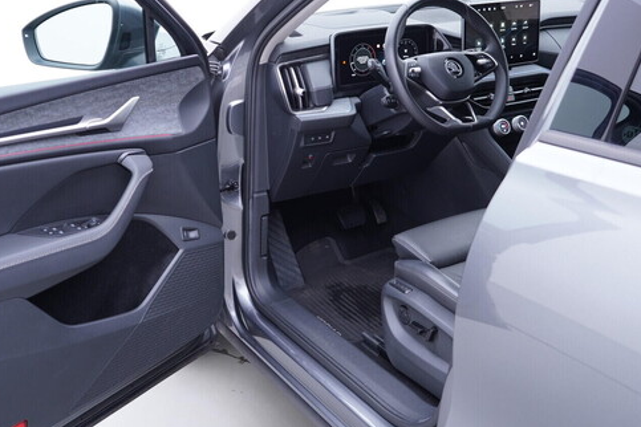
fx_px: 730
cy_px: 188
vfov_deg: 32.6
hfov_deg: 47.3
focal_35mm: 41
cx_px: 287
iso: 200
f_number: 2.8
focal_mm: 24
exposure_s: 1/40
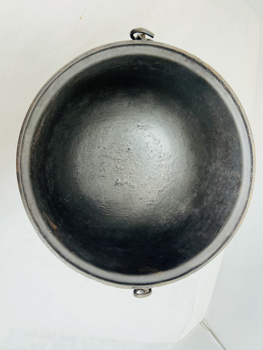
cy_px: 175
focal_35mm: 26
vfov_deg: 67.3
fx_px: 263
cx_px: 132
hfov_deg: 53.1
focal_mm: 5.7
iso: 80
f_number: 1.5
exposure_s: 1/120
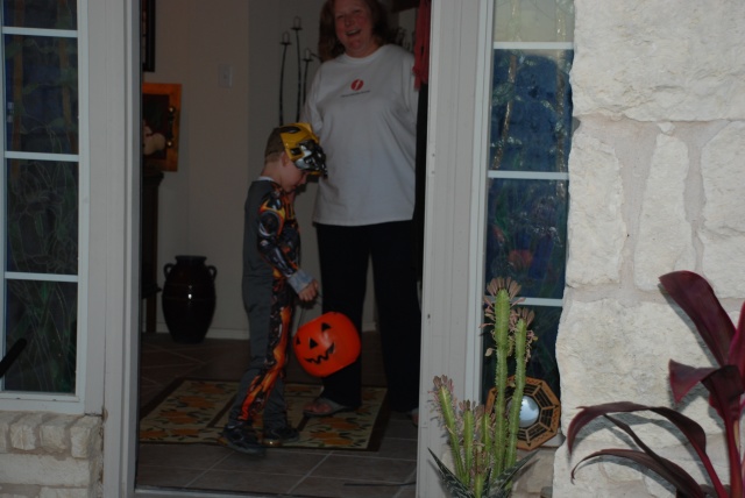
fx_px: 1491
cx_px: 372
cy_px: 249
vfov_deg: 19.0
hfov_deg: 28.0
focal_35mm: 72
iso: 200
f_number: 4.8
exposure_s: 1/60
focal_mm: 48
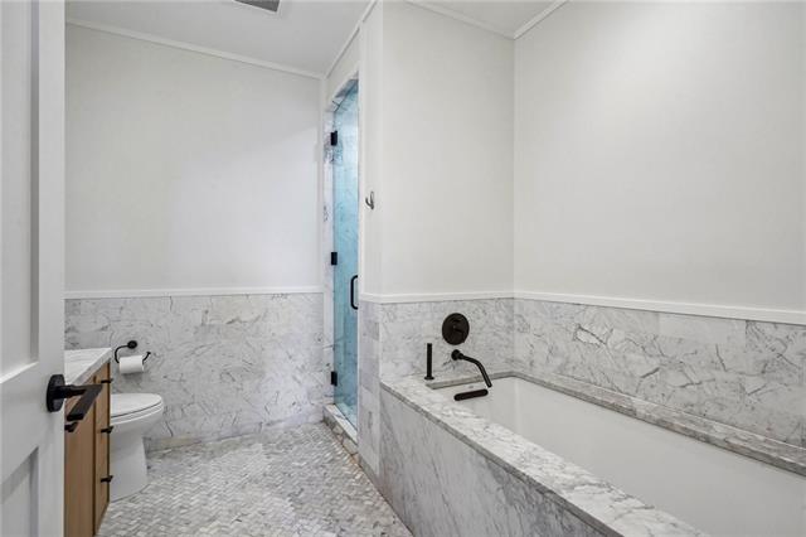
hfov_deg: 93.3
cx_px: 403
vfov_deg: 70.4
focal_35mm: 17
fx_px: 380
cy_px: 268
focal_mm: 17
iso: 800
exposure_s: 1/20
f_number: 11
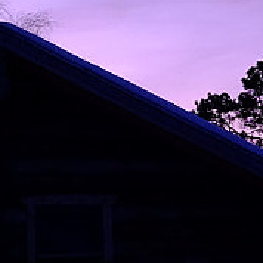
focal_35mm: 320
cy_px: -37
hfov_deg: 5.5
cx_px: 124
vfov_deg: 5.5
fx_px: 2751
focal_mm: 27.7
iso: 800
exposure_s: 1/56
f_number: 3.2
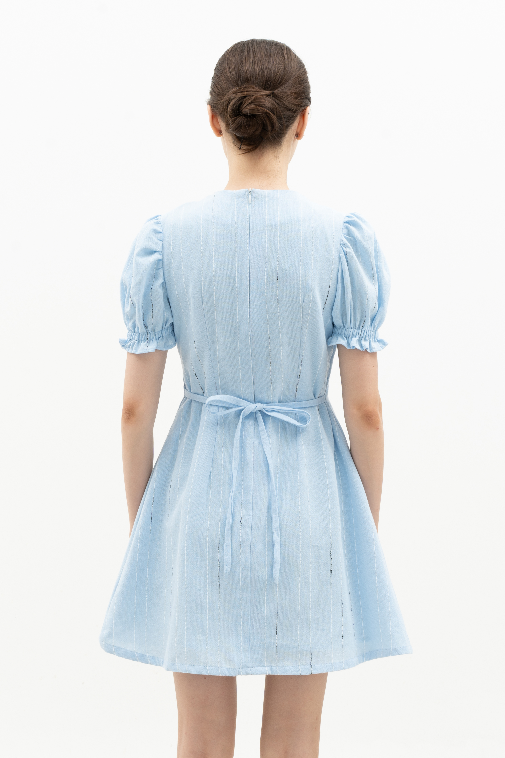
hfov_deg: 32.6
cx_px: 252
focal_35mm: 41
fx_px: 863
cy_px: 379
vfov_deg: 47.4
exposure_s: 1/160
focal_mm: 41
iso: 100
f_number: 11
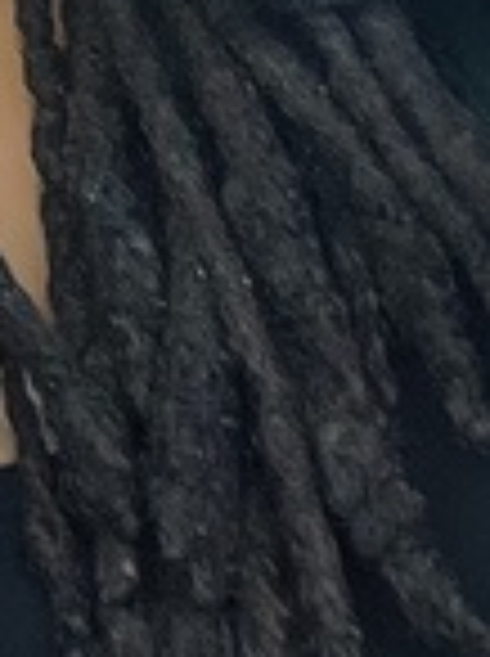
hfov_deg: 13.9
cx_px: -97
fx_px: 1950
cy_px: -356
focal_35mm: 103
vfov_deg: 17.1
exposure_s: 1/76
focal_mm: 2.71
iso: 100
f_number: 2.2
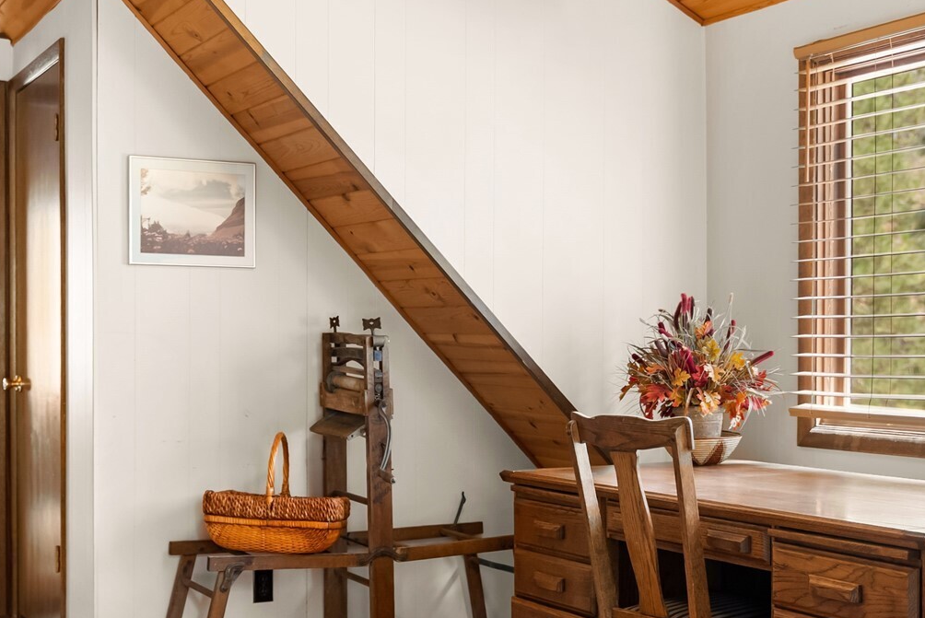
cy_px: 367
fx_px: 1388
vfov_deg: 25.1
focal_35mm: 54
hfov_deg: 36.8
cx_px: 472
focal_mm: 32
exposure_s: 1/15
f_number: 2.8
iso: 400
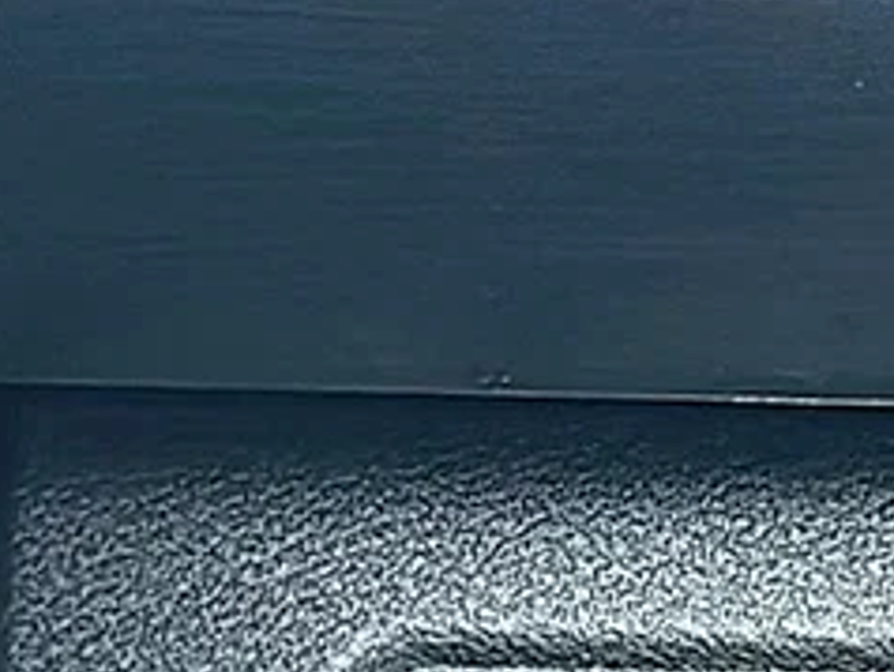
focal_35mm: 144
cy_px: 880
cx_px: 1277
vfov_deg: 10.1
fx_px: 3723
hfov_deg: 13.1
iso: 500
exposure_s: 1/40
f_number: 1.78
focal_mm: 6.86
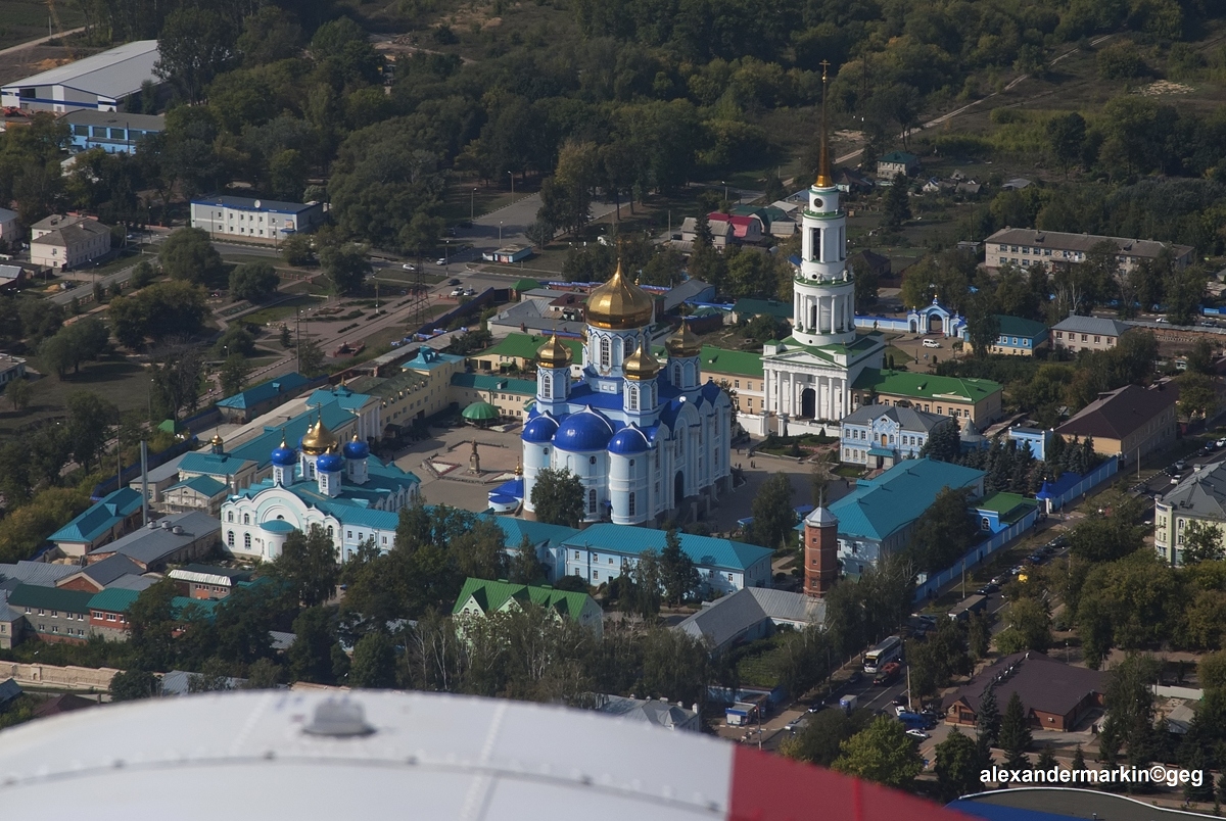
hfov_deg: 23.9
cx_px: 613
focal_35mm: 85
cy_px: 410
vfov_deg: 16.1
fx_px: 2899
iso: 320
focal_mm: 85
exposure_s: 1/1000
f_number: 10
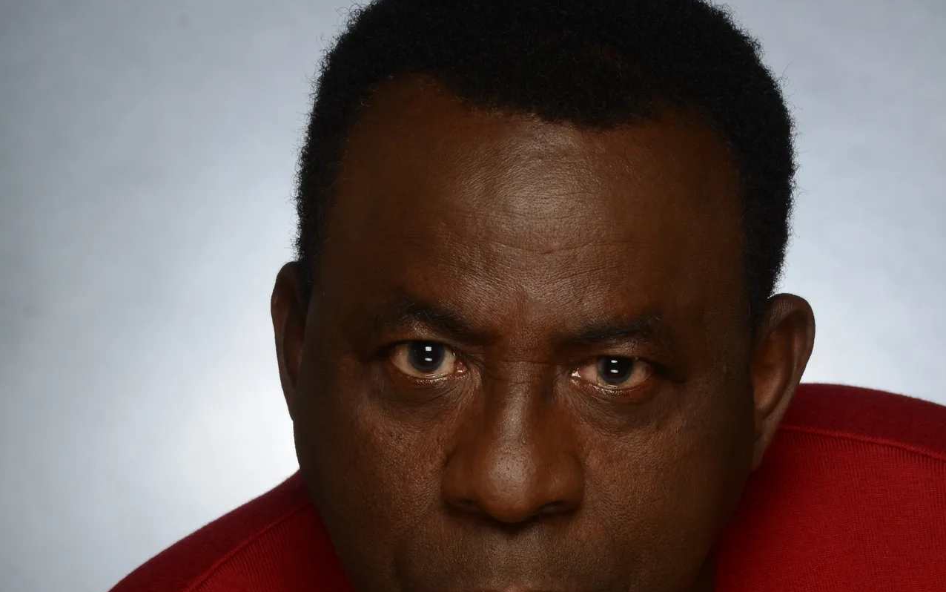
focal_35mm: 289
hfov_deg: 7.3
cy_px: 651
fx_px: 7446
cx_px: 474
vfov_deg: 4.5
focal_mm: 125
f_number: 18
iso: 100
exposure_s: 1/250
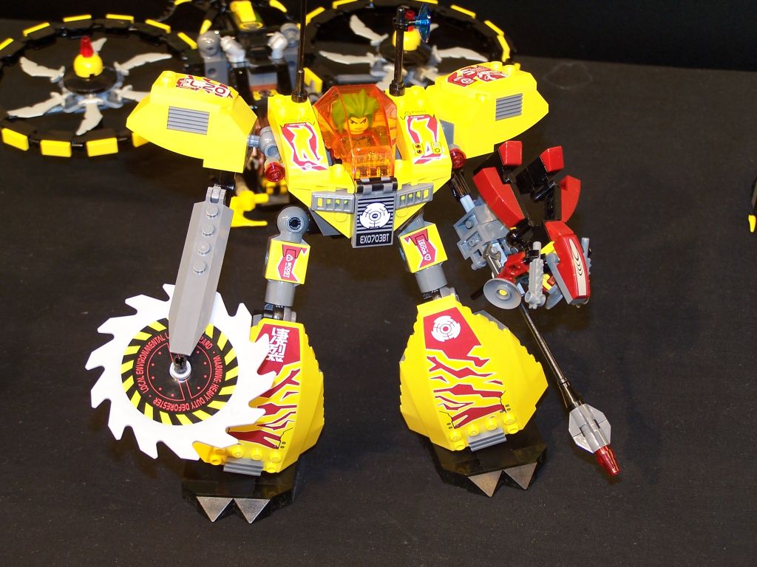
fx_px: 1793
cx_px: 378
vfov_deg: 18.0
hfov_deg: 23.8
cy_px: 284
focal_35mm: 82
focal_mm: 13.7
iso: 80
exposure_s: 1/2
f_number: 3.2
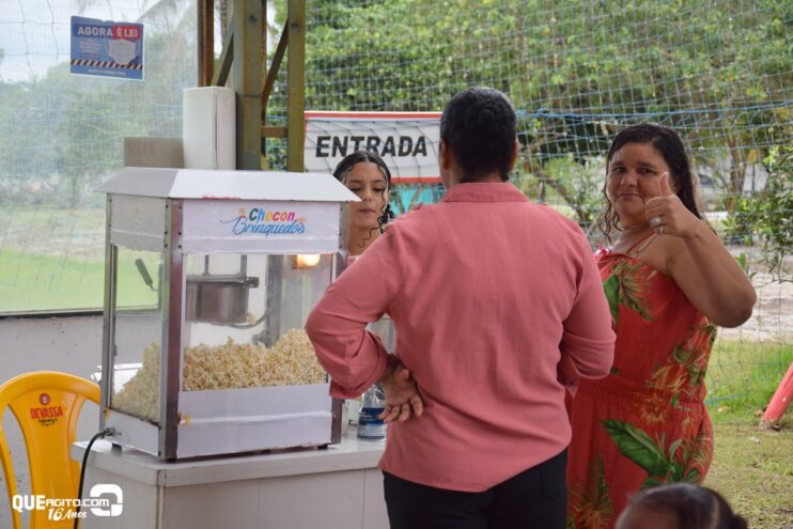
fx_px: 1917
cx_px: 396
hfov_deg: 23.4
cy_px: 264
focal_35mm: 87
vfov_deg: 15.7
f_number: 5.6
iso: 400
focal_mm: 58
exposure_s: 1/500
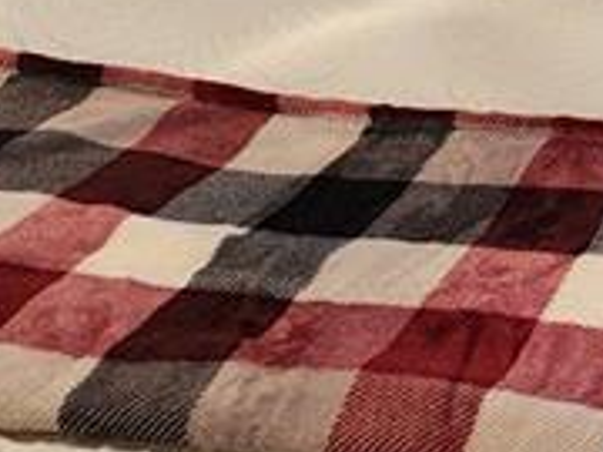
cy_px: -368
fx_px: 1289
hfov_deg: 23.1
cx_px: 801
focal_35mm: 74
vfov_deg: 16.5
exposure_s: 1/30
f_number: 2.2
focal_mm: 2.2
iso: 500
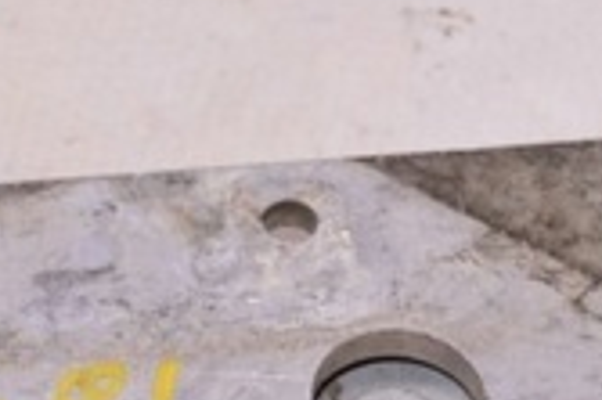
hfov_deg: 11.6
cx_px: 195
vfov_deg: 7.6
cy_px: 514
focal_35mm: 178
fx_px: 2972
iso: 1600
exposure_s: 1/200
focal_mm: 31
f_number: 8
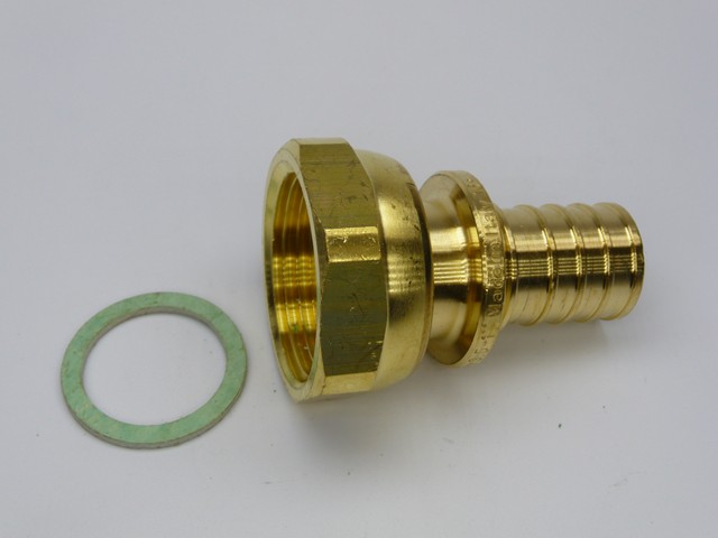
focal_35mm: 50
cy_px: 269
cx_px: 359
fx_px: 1037
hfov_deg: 38.2
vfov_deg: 29.1
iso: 100
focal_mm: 8.5
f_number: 4.2
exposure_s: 1/800
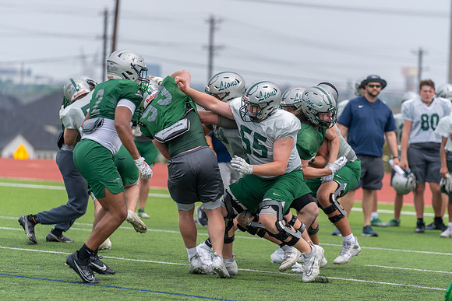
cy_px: 150
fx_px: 2512
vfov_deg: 6.9
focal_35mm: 200
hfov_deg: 10.3
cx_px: 226
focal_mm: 200
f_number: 3.5
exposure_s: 1/1250
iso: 160
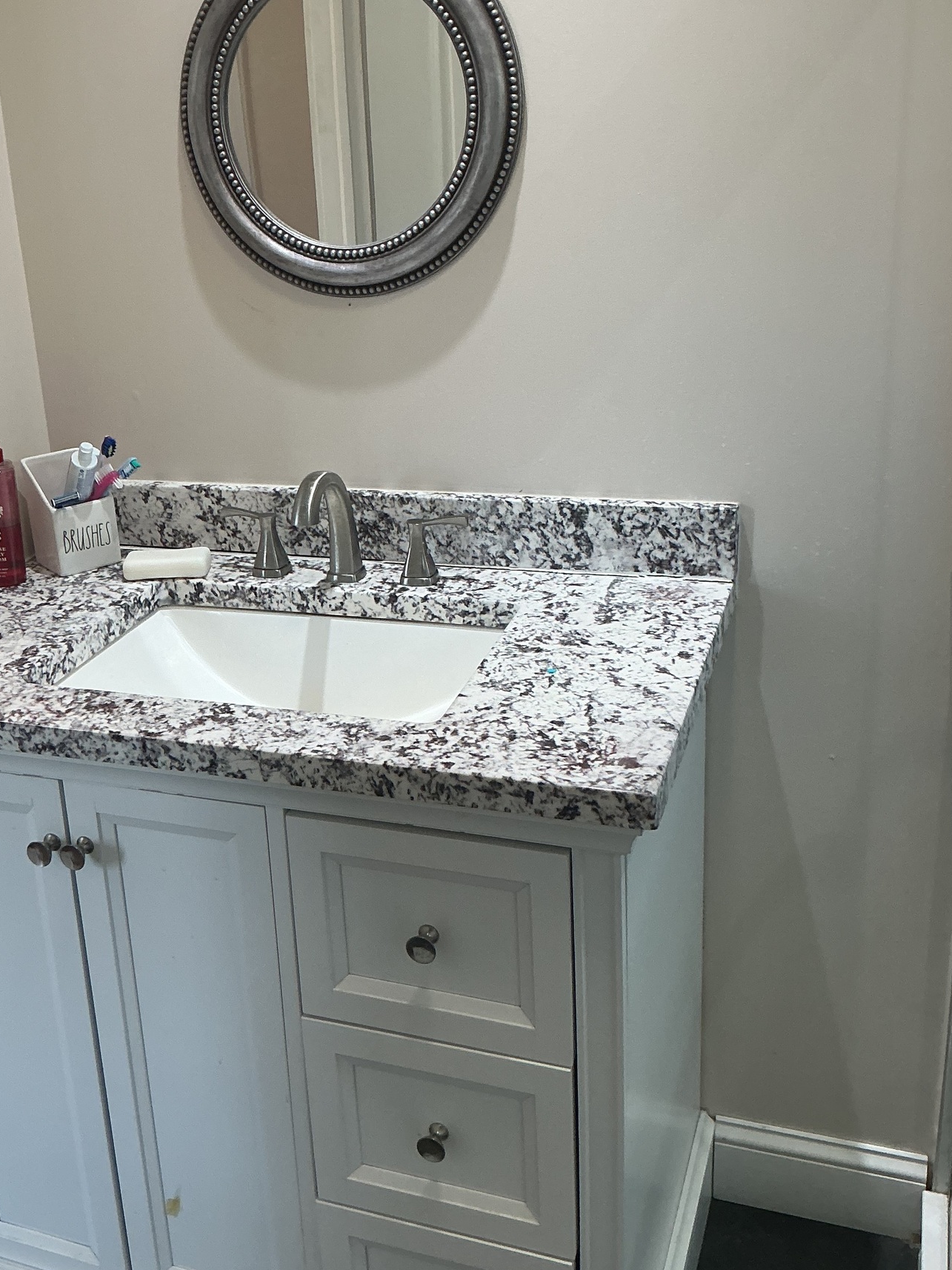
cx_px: 315
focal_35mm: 39
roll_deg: +4.4
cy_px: 569
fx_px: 1430
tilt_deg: -18.2
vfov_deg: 47.8
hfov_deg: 36.4
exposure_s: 1/60
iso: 50
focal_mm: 3
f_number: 1.8
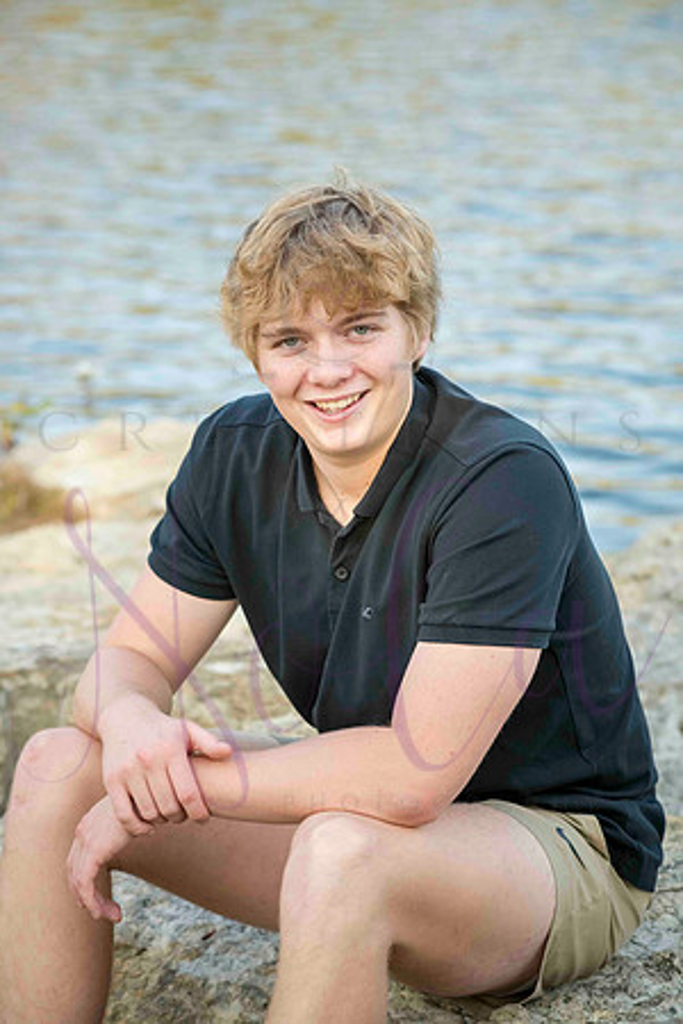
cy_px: 512
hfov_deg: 12.2
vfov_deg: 18.3
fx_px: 3187
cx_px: 342
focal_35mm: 112
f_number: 6.3
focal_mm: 112
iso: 800
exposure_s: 1/640
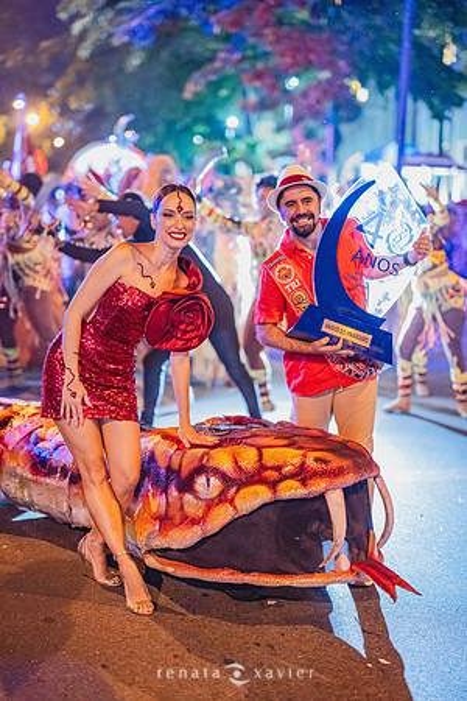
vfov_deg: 39.6
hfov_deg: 27.0
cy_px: 350
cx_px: 234
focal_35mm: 50
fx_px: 973
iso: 6400
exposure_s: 1/200
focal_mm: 50
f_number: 1.2
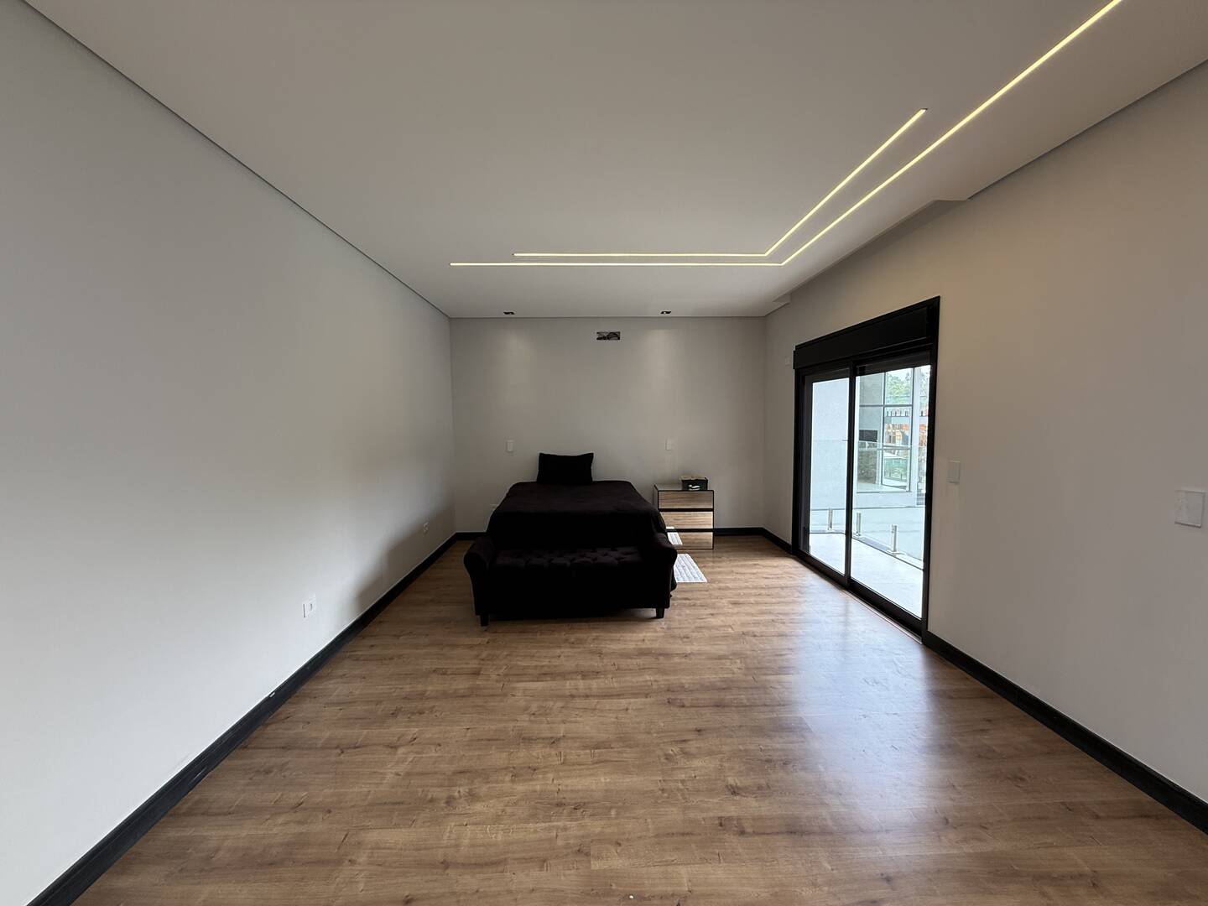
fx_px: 489
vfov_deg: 85.7
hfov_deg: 102.1
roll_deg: +0.5
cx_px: 604
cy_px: 453
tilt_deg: -3.3
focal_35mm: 14
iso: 64
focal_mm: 2.22
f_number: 2.2
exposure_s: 1/137
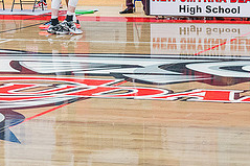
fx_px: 1110
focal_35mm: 160
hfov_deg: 12.7
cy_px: 30
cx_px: 254
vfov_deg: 8.5
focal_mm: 66
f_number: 4
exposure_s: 1/320
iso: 5000
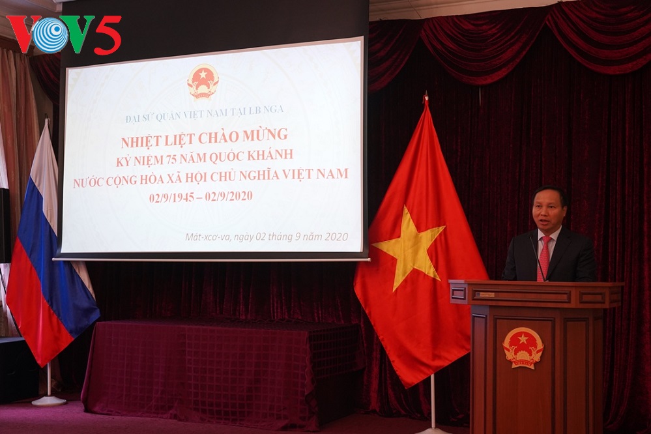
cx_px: 326
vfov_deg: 27.5
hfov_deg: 40.3
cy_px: 217
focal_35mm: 49
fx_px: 886
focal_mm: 49
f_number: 4
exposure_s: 1/160
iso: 3200
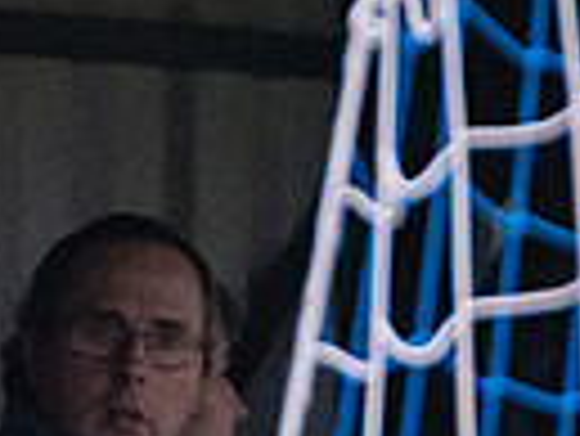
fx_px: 49659
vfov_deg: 0.5
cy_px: 873
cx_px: -213
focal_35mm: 2961
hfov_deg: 0.7
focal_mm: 300
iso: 1600
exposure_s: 1/1600
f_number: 2.8
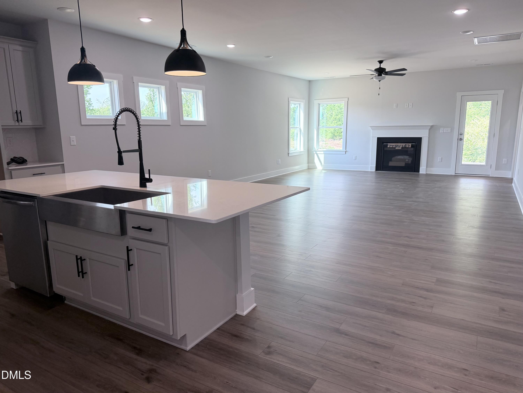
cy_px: 196
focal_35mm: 24
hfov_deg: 71.6
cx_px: 262
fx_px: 363
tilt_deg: -11.0
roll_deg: +0.6
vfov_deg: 56.8
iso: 160
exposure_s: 1/215
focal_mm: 6.76
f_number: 1.78
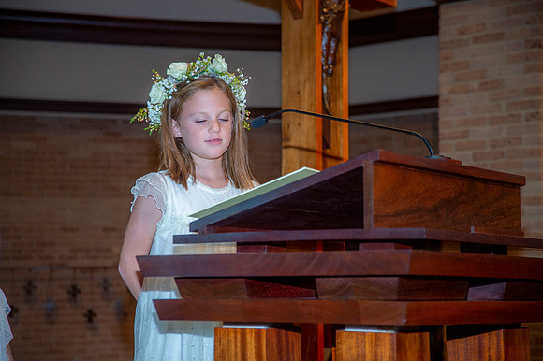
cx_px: 272
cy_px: 180
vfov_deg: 16.1
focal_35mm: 85
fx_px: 1281
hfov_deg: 23.9
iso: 1600
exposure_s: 1/200
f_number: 5.6
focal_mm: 85
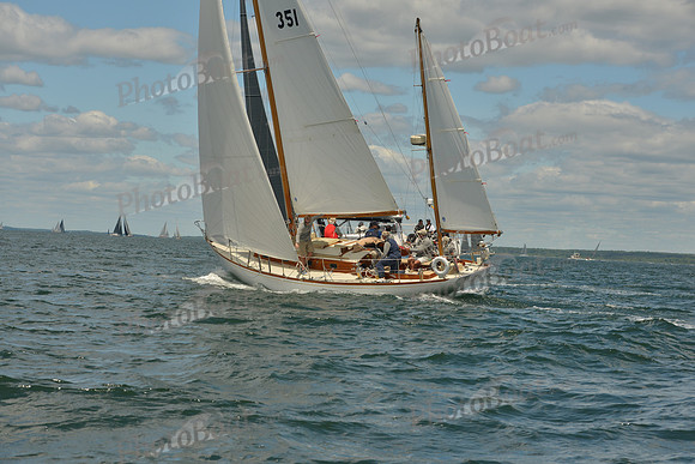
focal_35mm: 85
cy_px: 232
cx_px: 348
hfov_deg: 23.9
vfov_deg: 16.1
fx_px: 1641
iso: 400
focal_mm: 85
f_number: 9
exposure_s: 1/800
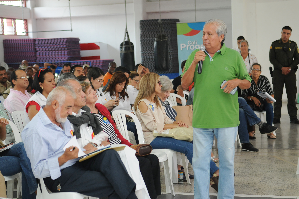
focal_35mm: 82
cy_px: 100
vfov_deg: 16.5
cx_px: 150
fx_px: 684
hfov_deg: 24.6
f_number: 3.5
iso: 800
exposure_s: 1/125
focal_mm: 55
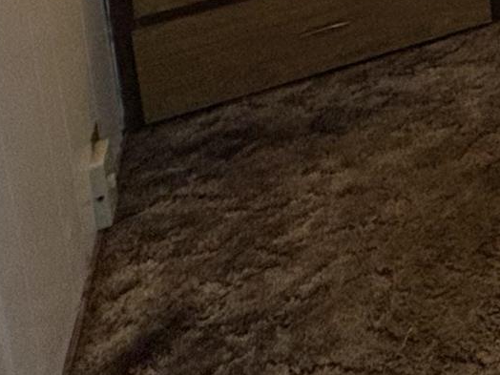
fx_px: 1184
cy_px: -502
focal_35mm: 82
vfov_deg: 13.5
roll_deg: +1.0
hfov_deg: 16.6
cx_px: 1057
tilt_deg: -9.2
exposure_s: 1/120
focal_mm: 2.22
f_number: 2.2
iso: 320
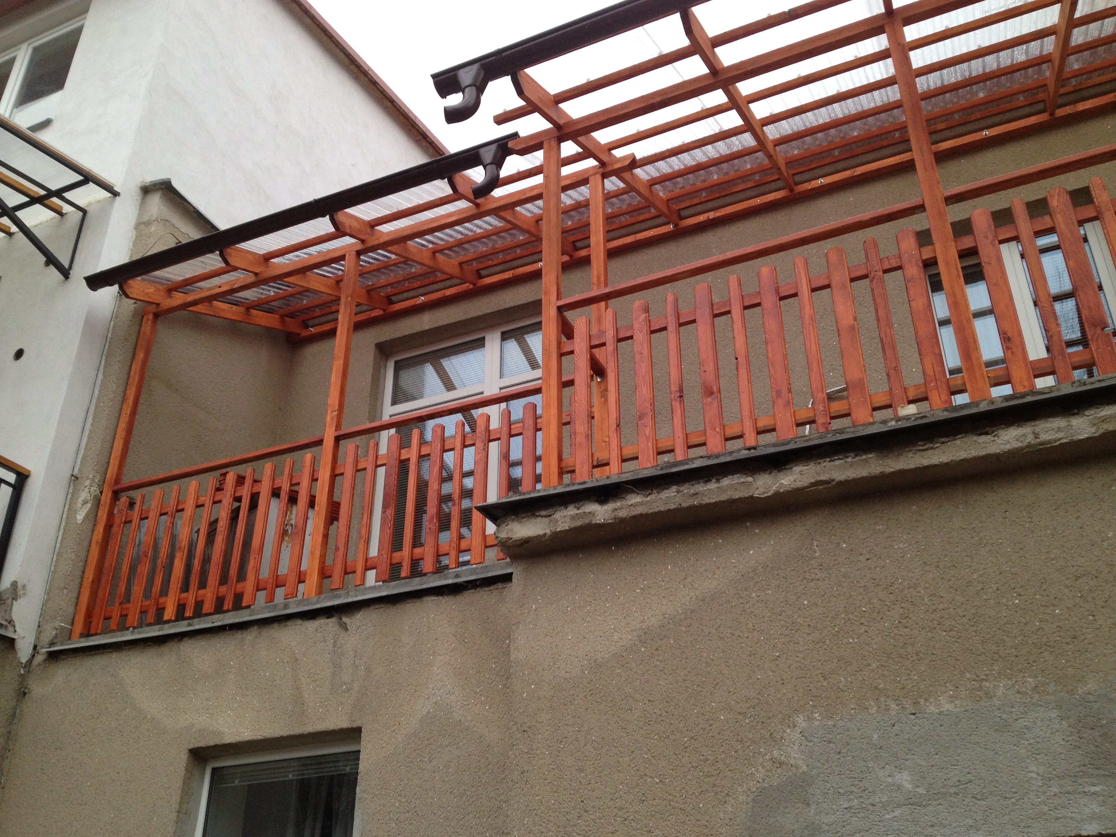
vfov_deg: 40.7
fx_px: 1128
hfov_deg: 52.6
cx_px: 558
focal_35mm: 35
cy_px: 418
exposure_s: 1/120
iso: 100
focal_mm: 4.28
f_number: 2.4
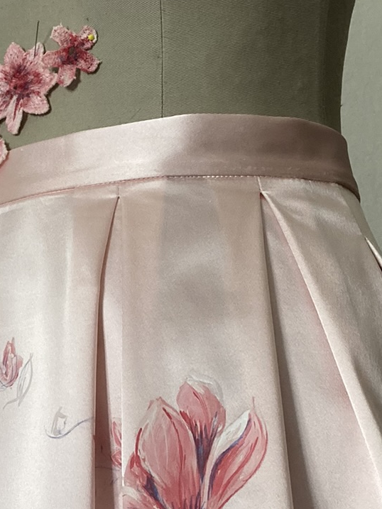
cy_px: 336
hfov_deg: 18.4
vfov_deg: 24.3
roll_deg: +0.4
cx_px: 111
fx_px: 1177
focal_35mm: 80
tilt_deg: +12.9
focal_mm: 3.99
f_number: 1.8
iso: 200
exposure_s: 1/60
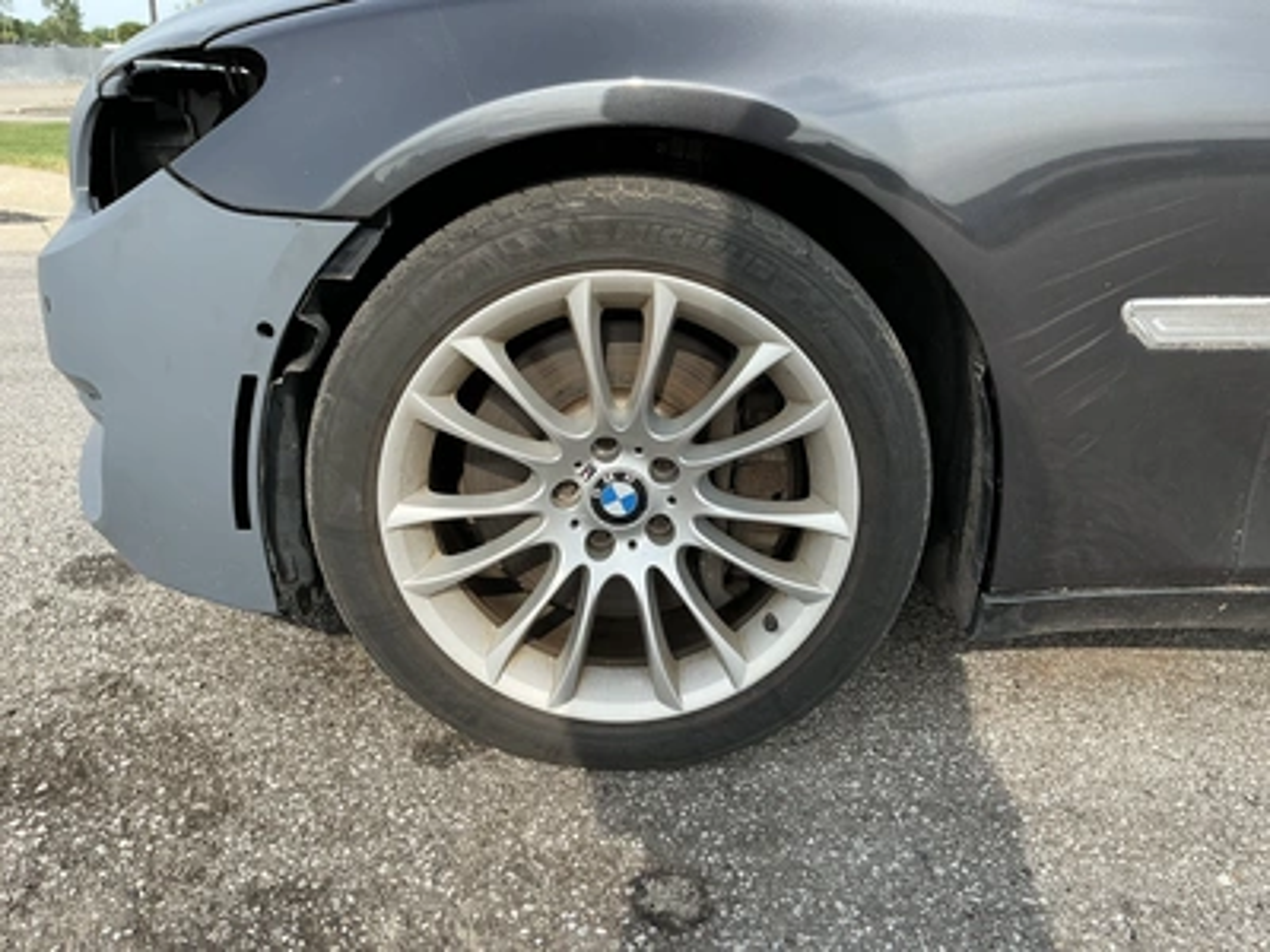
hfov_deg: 63.4
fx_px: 1027
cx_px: 635
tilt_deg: -20.0
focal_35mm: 28
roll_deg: -0.5
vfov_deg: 49.7
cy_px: 476
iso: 25
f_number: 1.8
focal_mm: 3
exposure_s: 1/792
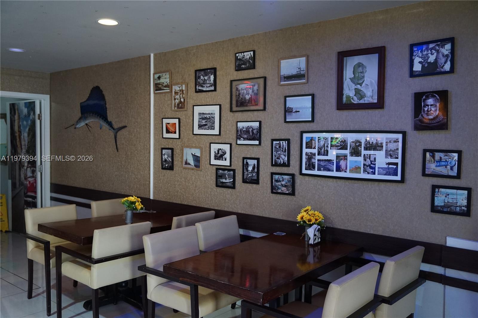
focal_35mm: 33
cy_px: 159
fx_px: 438
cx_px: 239
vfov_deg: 40.0
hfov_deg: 57.2
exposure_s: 1/160
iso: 2000
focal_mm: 33
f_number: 2.8
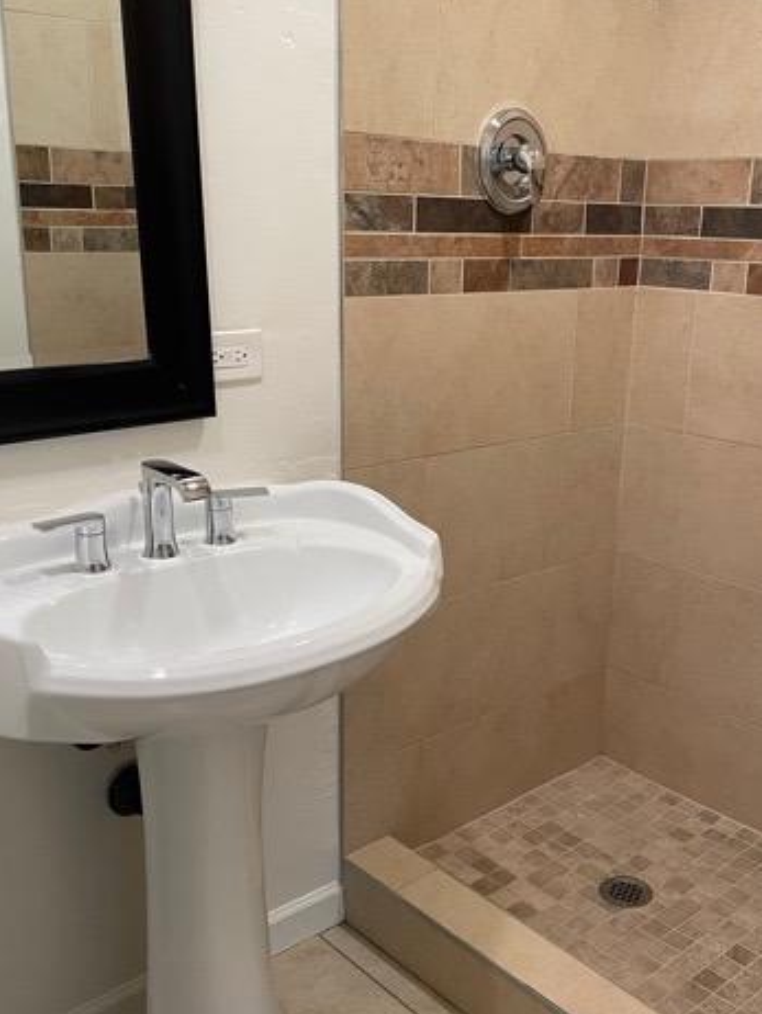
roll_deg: -1.6
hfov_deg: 39.5
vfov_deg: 51.3
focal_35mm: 36
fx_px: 1056
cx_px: 472
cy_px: 540
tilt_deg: -16.8
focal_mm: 4.2
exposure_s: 1/60
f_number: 1.6
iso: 80
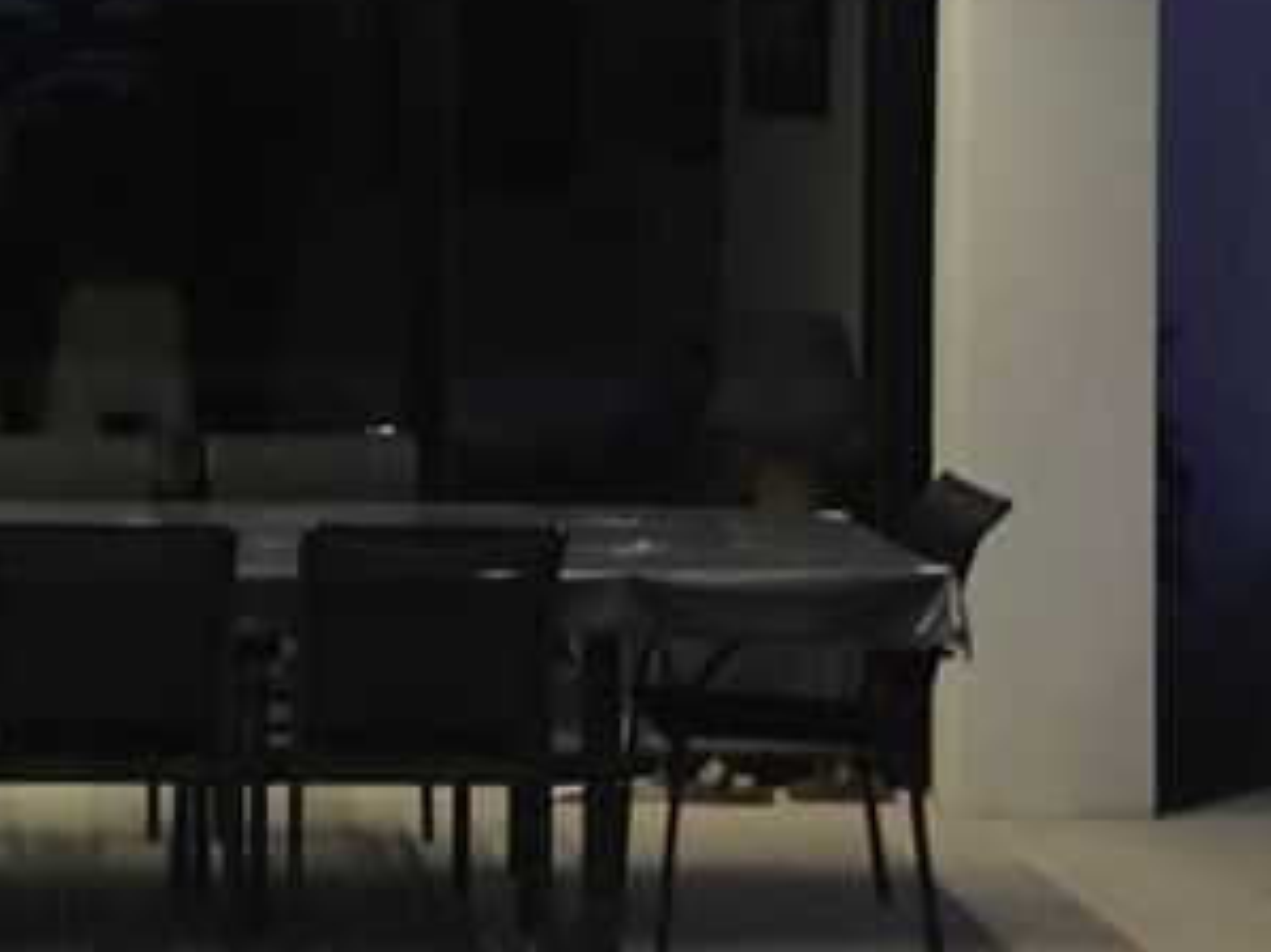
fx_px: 3560
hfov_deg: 19.7
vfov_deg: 15.1
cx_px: 9
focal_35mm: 97
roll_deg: -0.3
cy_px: 204
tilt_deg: -2.5
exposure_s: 1/17
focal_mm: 4.15
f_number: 2.2
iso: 800
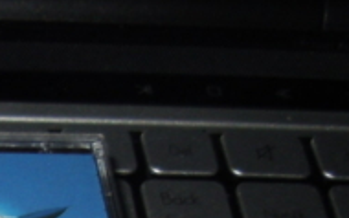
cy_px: 456
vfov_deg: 9.1
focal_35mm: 134
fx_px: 1275
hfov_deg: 14.0
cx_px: -266
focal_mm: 5.4
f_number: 3.5
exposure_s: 1/30
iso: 100
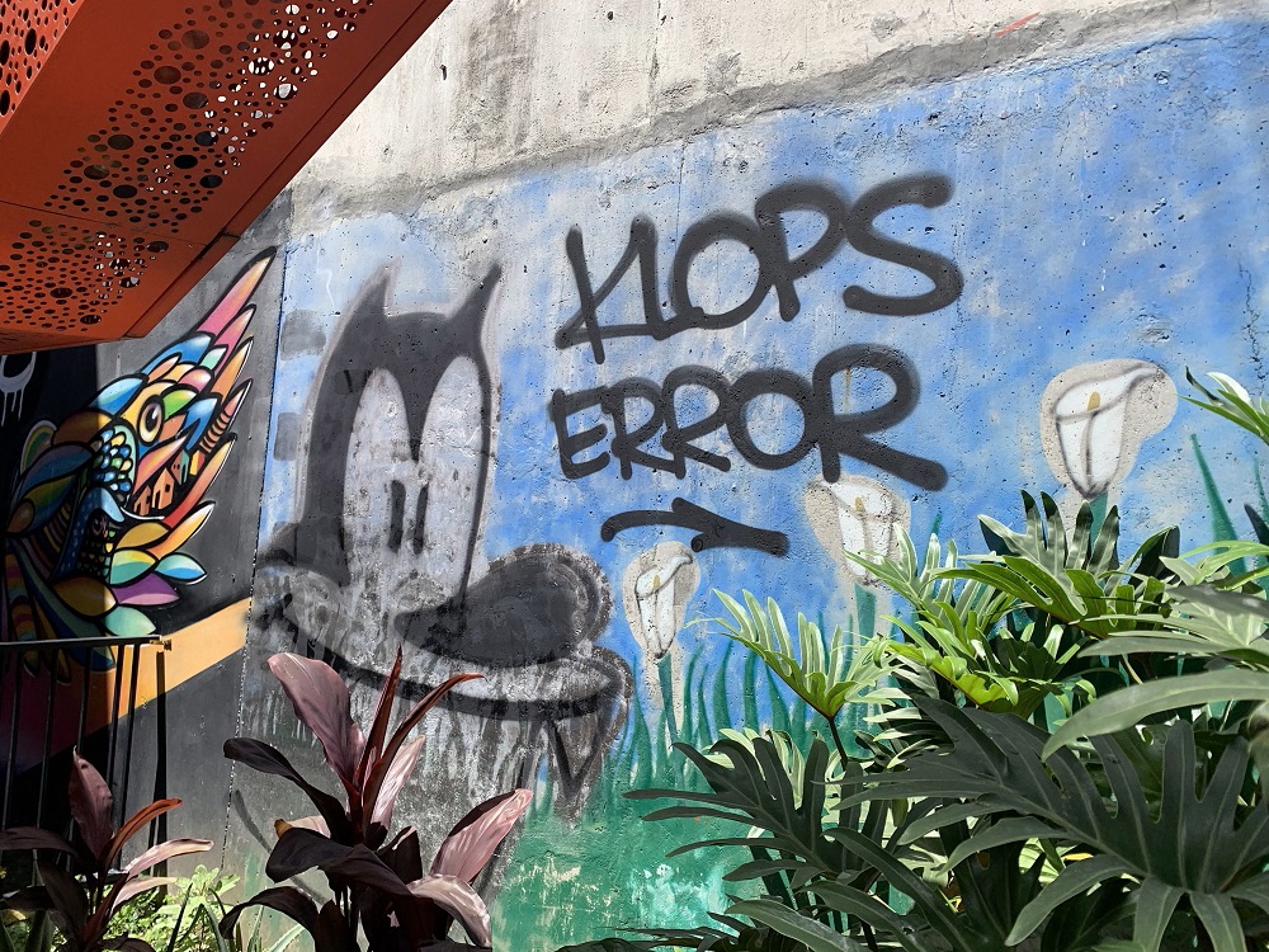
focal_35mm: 26
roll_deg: -4.2
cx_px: 634
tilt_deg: +4.2
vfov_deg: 53.1
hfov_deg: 67.3
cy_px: 476
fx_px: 953
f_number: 1.8
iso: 25
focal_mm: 4.25
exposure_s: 1/1054
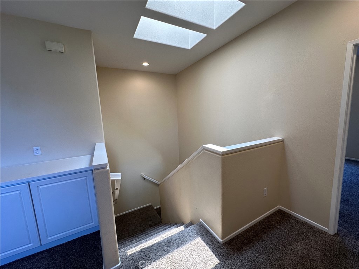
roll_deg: +2.3
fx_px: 145
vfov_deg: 85.7
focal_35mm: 14
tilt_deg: -7.4
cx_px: 180
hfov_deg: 102.1
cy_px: 134
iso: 125
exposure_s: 1/120
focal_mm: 2.22
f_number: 2.2
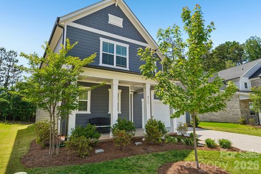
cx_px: 130
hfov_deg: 73.8
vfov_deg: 53.1
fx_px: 174
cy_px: 87
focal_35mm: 24
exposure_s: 1/90
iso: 100
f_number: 8
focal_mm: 16
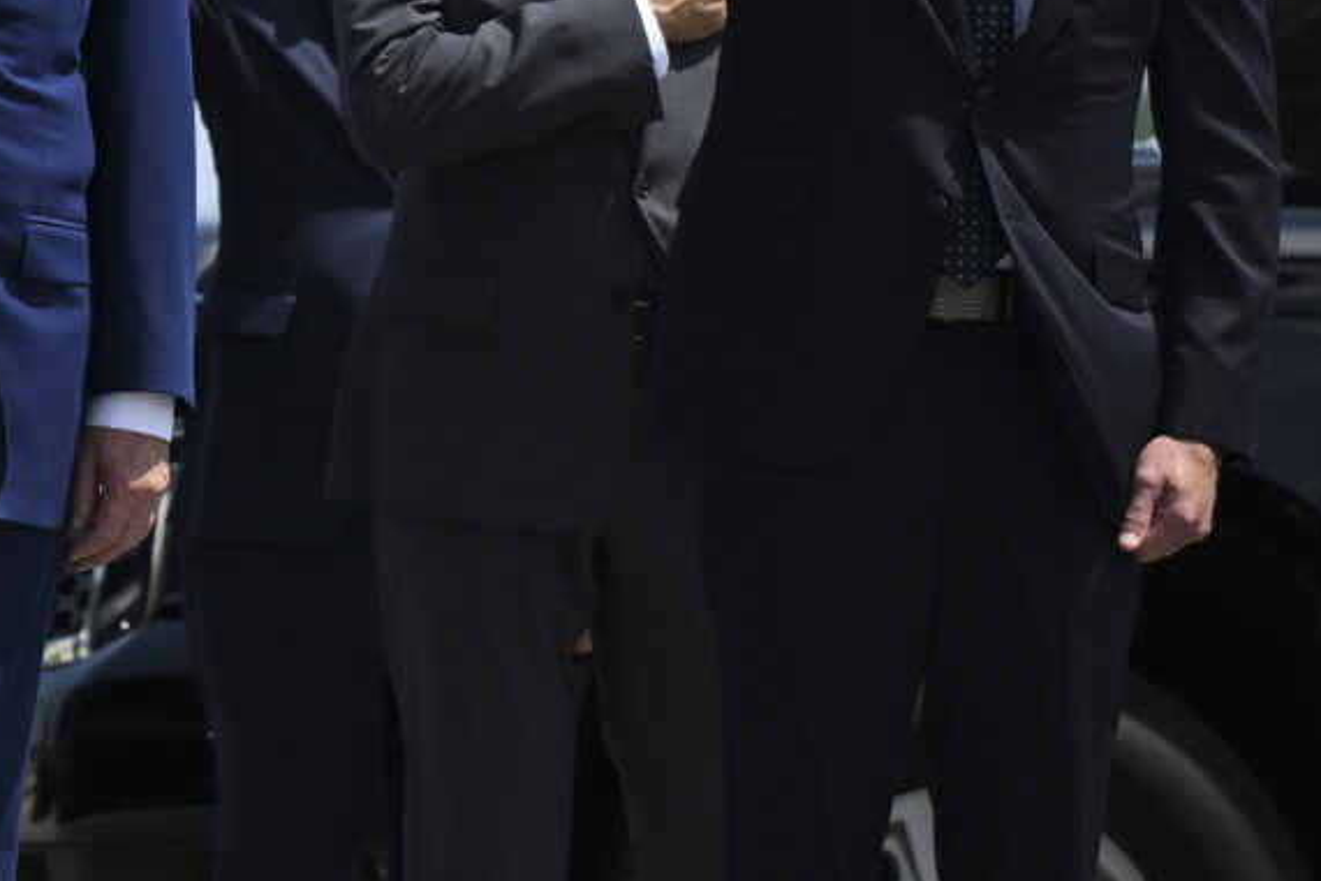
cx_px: -592
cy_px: 253
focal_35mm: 650
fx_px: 23856
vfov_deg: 2.1
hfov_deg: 3.2
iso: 200
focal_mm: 145
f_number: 2.8
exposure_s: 1/5000
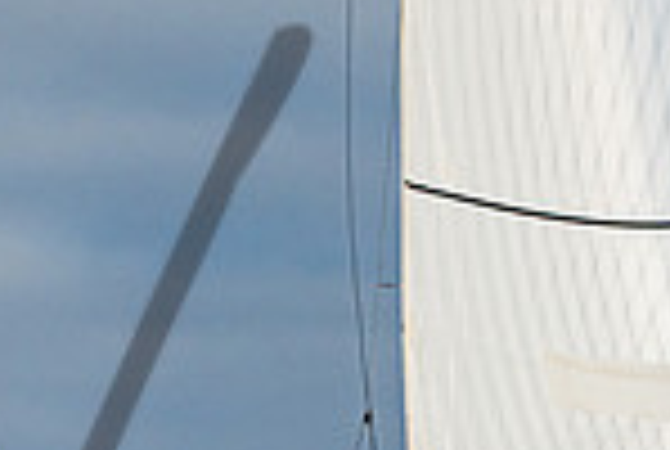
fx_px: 8709
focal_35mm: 467
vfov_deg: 2.9
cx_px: 851
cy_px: 789
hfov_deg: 4.4
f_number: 4.5
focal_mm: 100
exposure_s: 1/2500
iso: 500
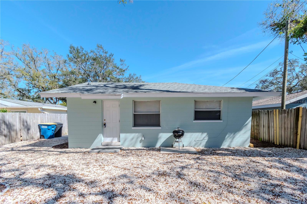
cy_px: 102
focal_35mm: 15
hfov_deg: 100.4
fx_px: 128
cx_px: 154
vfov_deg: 77.3
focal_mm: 10
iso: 500
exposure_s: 1/1600
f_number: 7.1
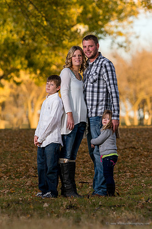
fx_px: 1013
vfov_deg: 12.8
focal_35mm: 160
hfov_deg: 8.6
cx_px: 76
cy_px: 114
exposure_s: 1/320
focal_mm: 160
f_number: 3.5
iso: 200
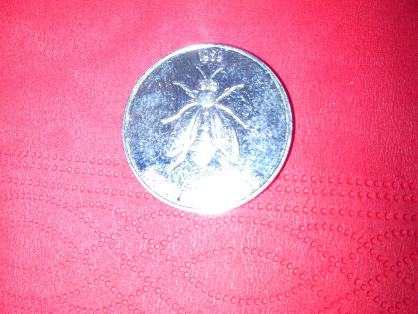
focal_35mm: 38
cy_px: 157
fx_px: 459
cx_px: 209
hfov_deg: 49.0
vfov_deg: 37.7
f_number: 5.6
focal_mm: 6.3
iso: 200
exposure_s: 1/30
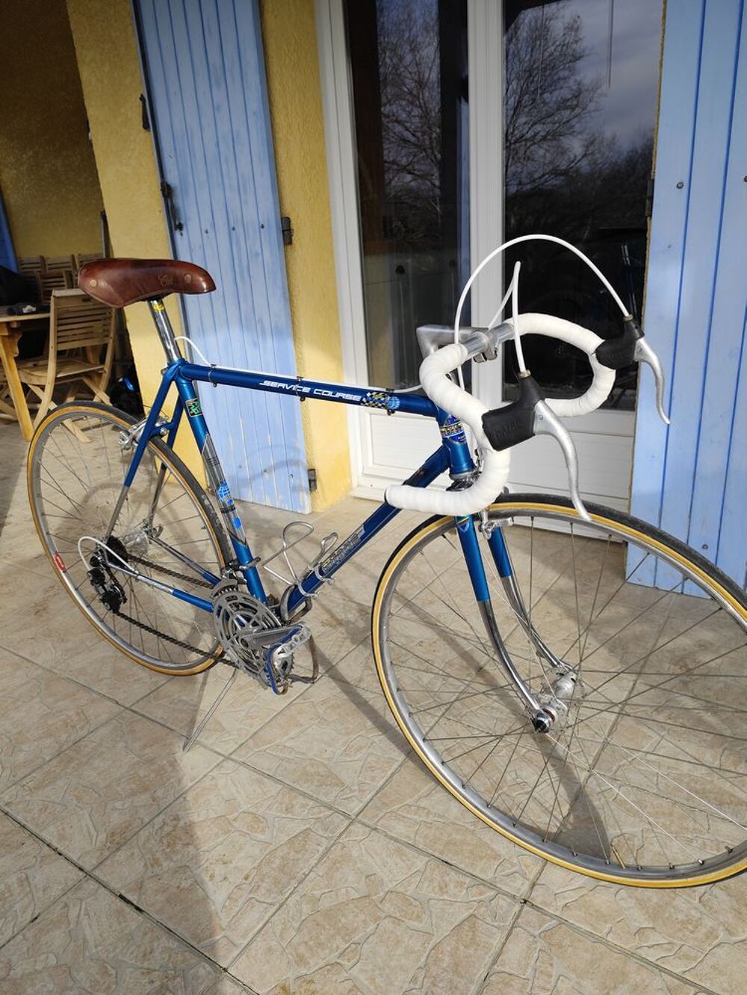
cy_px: 498
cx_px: 374
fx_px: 662
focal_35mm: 23
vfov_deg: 73.9
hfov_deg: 58.9
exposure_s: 1/577
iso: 50
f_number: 1.65
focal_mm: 6.14
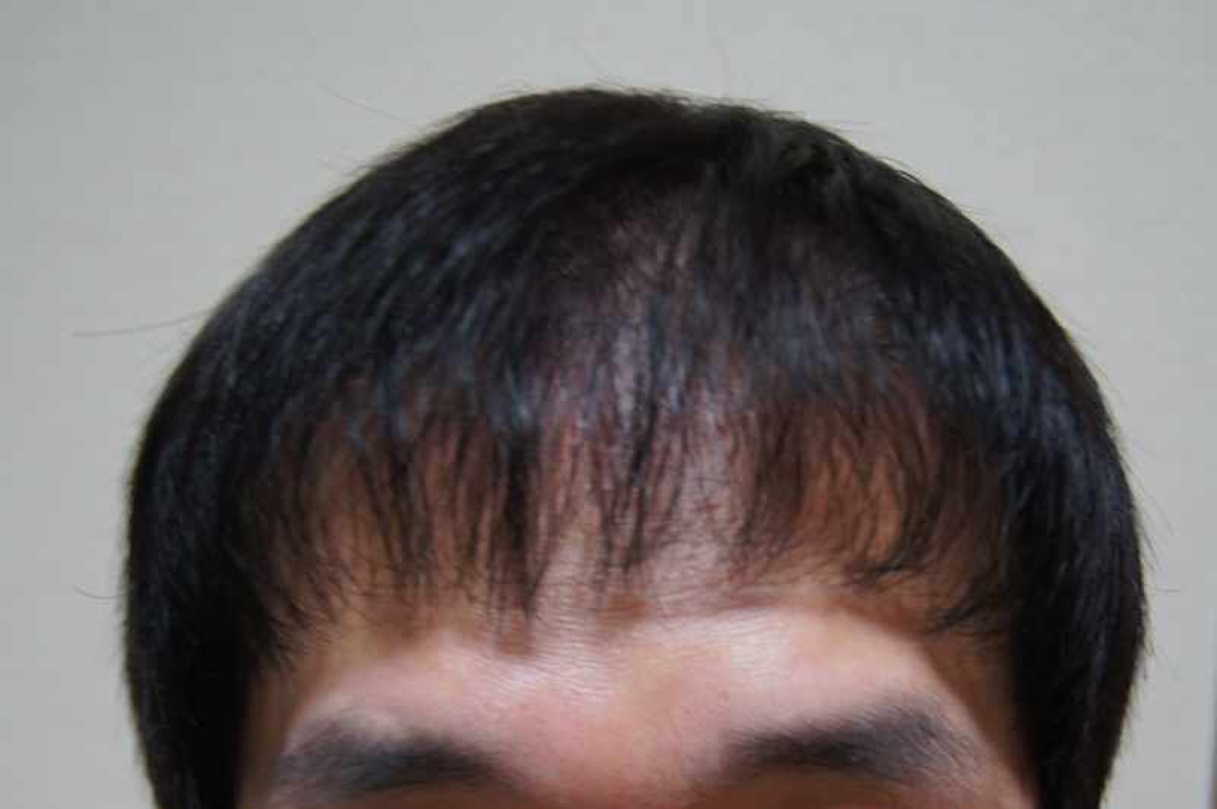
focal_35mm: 36
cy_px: 404
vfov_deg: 36.8
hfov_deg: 53.2
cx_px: 608
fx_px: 1216
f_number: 4
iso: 400
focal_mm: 24
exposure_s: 1/13
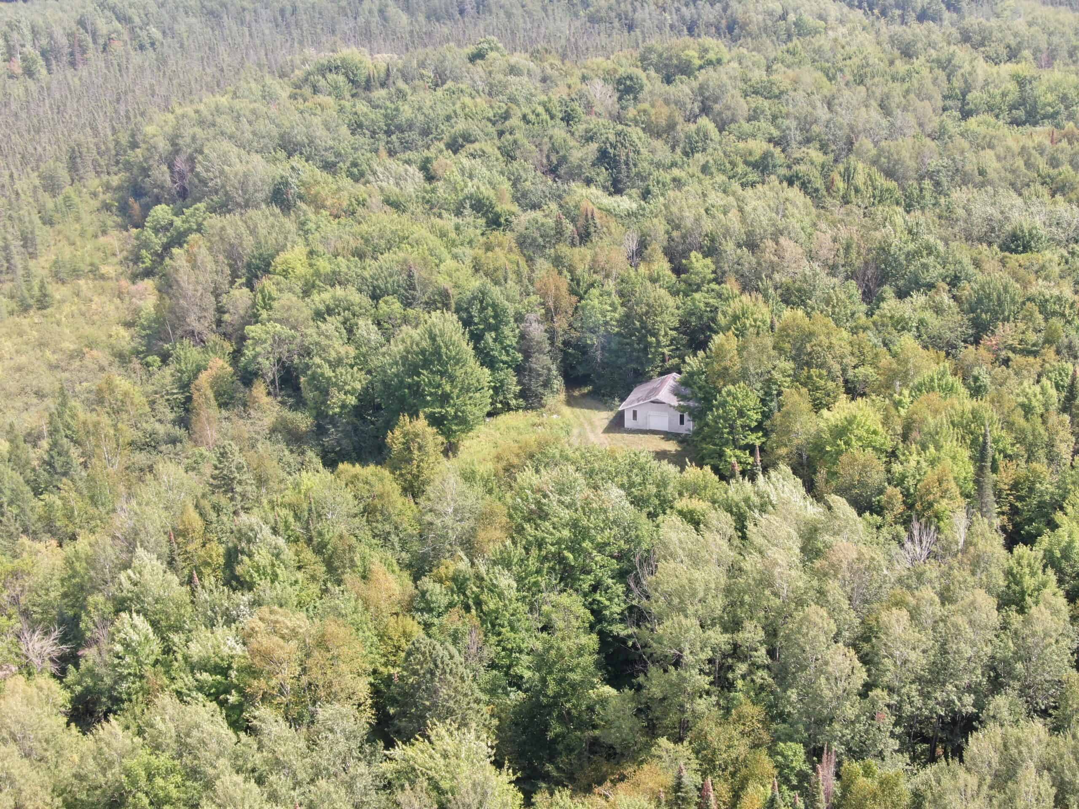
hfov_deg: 39.7
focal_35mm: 48
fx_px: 1496
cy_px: 404
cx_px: 540
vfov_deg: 30.3
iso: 100
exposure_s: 1/160
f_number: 3.8
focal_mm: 8.6
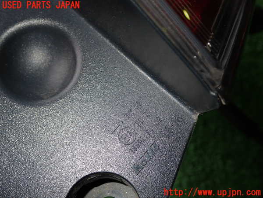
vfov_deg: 35.1
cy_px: 99
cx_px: 132
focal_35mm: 41
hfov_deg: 45.8
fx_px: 312
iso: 200
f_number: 8
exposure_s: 1/40
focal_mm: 7.31
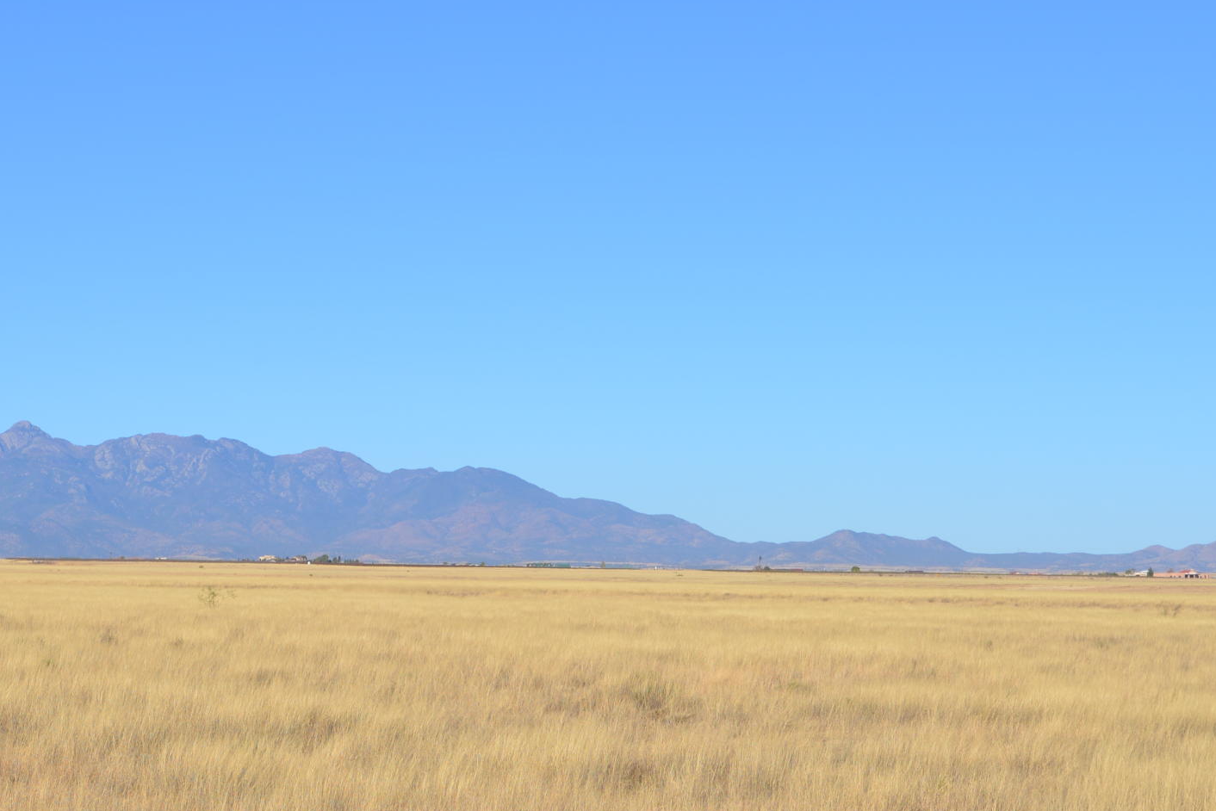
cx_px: 340
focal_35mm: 102
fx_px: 3446
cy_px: 590
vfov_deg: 13.4
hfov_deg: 19.9
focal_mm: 48
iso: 100
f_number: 9
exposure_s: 1/320
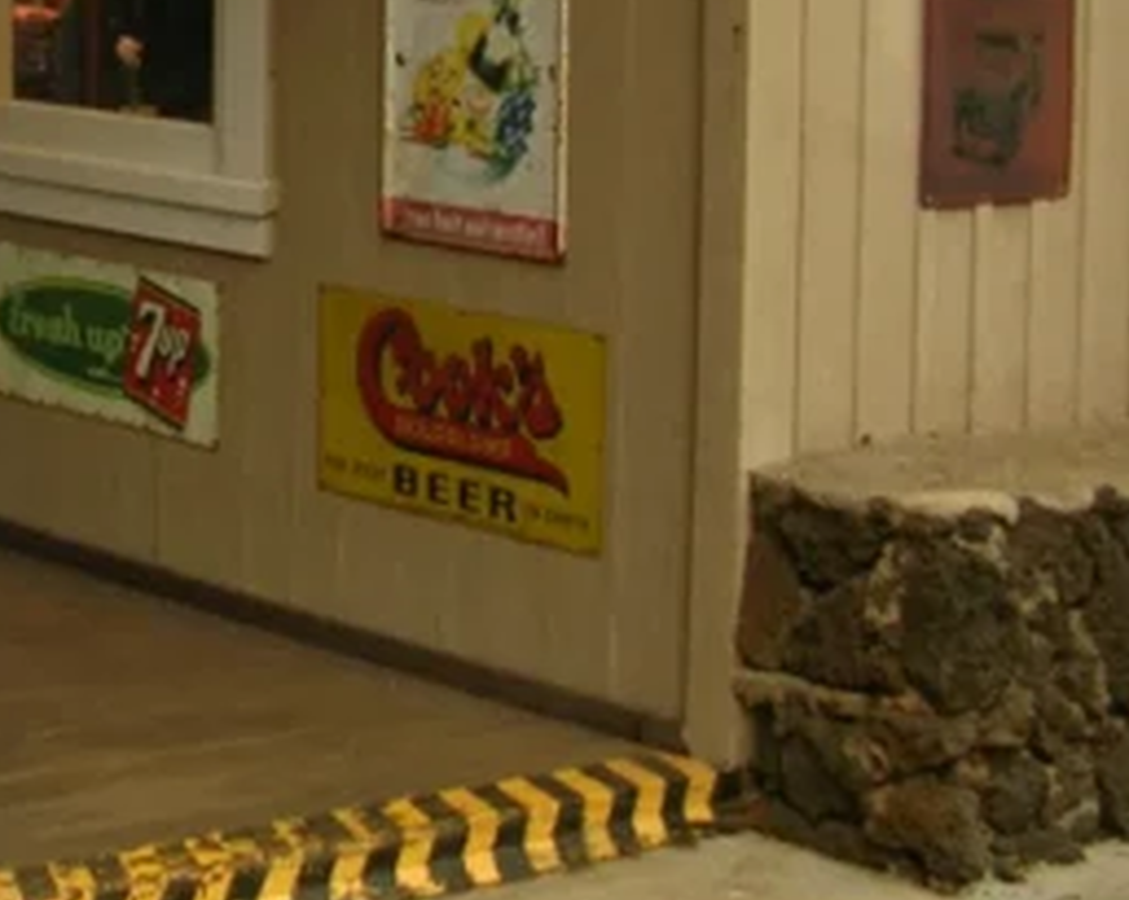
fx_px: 3705
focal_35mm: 111
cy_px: -53
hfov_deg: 16.8
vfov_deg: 13.6
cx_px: -97
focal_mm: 5.8
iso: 50
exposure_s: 1/54.1
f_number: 2.8
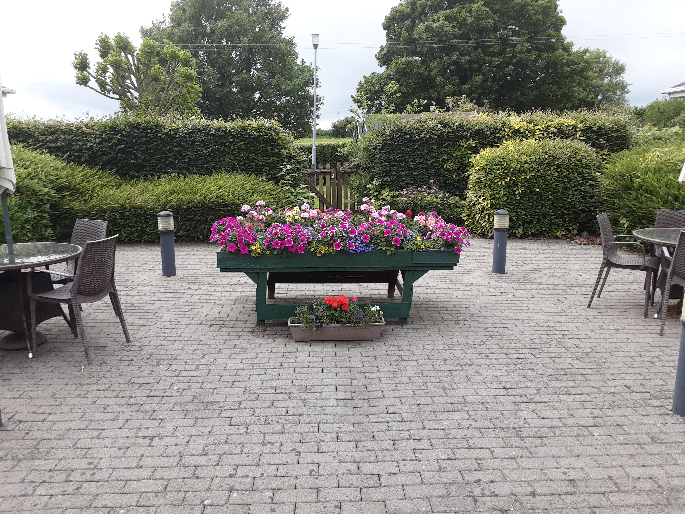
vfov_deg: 49.7
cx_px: 342
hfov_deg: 63.4
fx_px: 554
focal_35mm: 28
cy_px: 257
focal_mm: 2.9
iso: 40
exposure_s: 1/718
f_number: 1.9
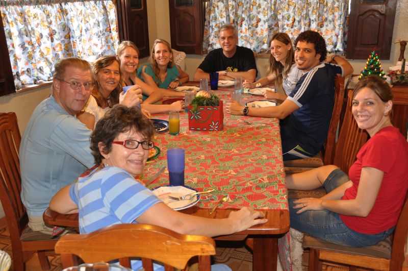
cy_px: 136
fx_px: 441
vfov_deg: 34.1
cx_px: 204
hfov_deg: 49.6
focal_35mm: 39
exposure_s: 1/15
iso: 400
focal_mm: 26
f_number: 3.8
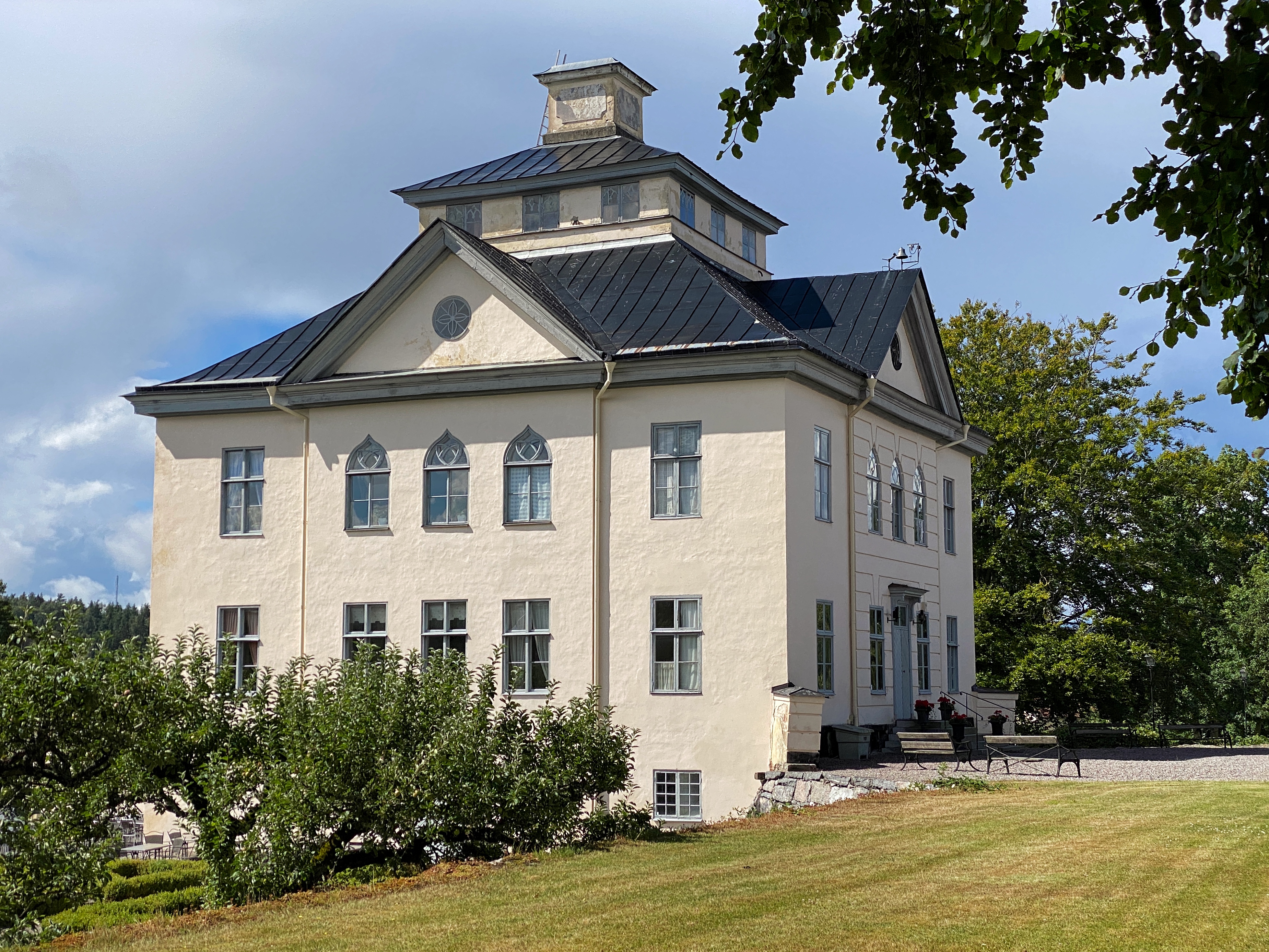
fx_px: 1906
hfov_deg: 36.8
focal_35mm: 52
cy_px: 476
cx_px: 634
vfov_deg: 28.0
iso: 20
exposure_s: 1/2398
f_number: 2
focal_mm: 6
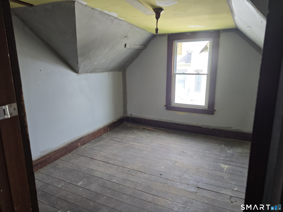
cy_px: 106
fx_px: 188
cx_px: 142
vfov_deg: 58.9
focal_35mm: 23
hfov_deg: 73.9
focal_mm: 6.3
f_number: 1.7
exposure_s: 1/180
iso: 250
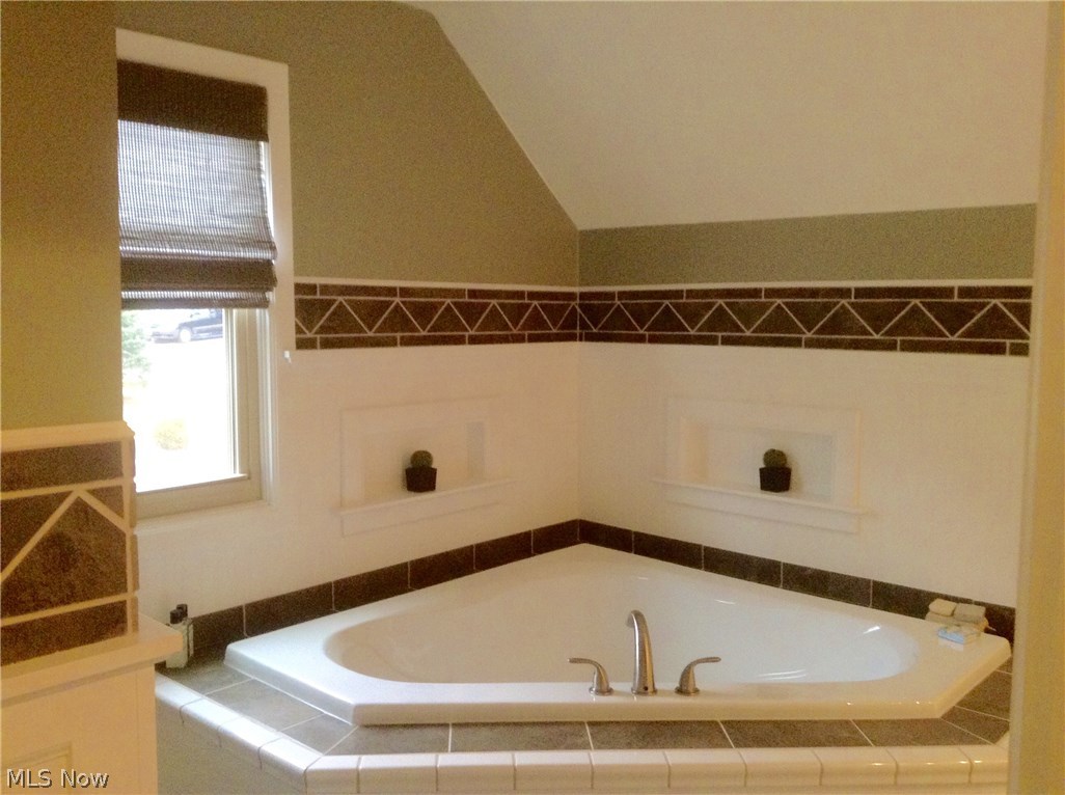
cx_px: 532
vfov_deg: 42.8
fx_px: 1014
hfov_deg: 55.4
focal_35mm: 33
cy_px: 398
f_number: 2.4
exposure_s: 1/25
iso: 160
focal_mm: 3.3
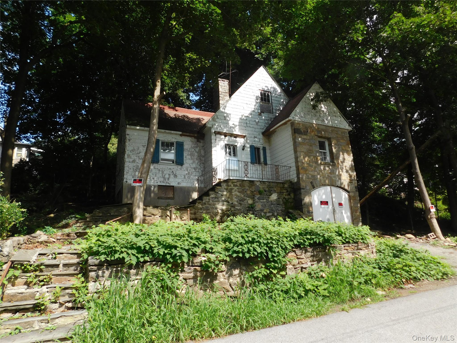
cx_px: 228
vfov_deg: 58.9
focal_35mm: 23
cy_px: 172
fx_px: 304
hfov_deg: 73.9
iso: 125
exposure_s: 1/800
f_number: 3
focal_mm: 4
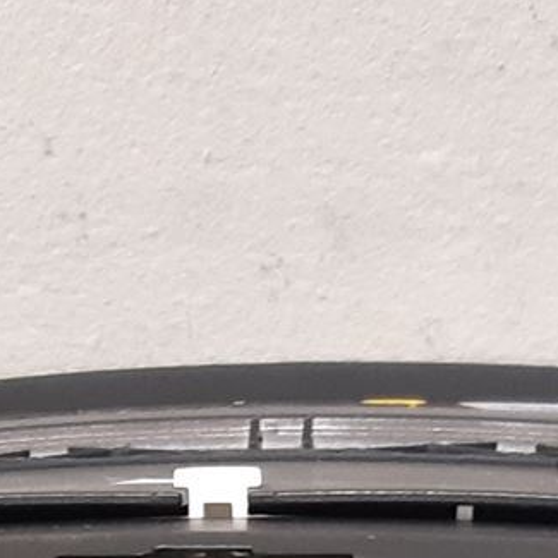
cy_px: 1052
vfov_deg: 11.1
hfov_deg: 12.0
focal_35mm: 145
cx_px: 240
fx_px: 2644
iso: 250
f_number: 1.7
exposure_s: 1/40
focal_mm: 3.93
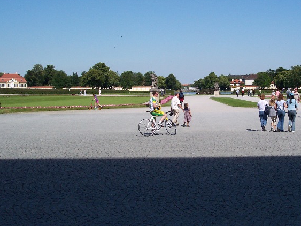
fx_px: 469
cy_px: 85
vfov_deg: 26.9
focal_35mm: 54
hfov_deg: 35.3
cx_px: 195
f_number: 4.8
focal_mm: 8
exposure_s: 1/1000
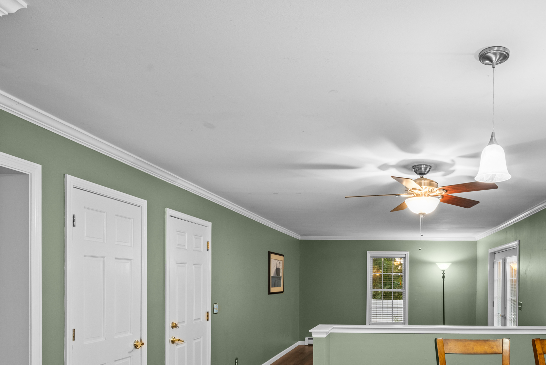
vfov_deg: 44.5
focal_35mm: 28
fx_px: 425
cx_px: 388
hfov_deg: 62.8
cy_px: 282
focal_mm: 18
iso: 320
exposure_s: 1/1.25
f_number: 9
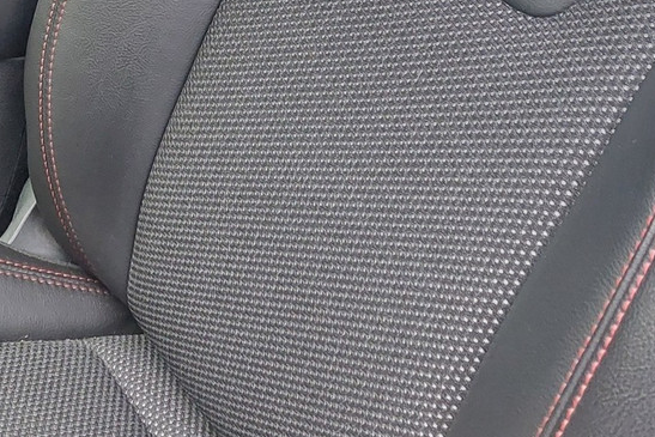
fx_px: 1383
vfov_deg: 17.0
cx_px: 29
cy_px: -110
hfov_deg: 25.6
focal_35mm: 76
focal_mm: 5.23
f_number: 1.8
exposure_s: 1/33
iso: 500
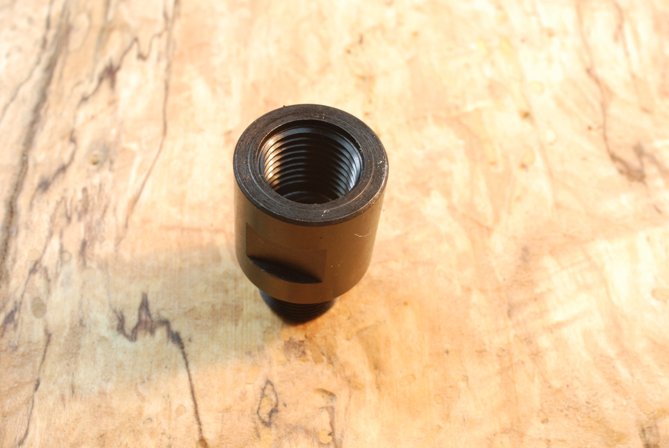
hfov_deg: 33.4
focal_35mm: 60
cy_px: 224
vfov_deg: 22.7
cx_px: 334
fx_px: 1116
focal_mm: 40
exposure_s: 1/6
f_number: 22
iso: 200
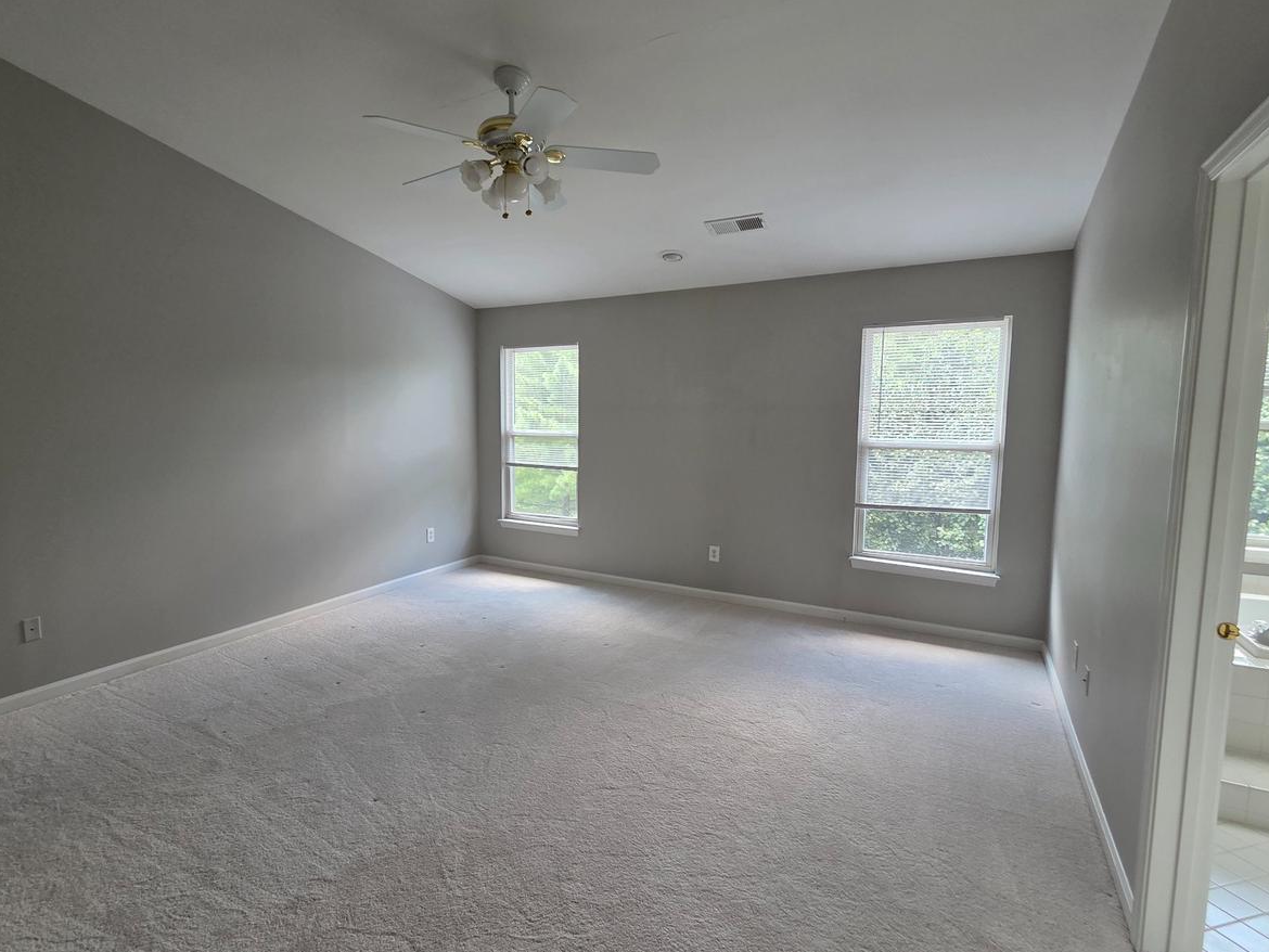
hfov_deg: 94.3
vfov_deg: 78.1
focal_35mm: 16
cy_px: 478
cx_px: 585
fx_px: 587
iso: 125
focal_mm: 2.2
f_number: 2.2
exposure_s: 1/60
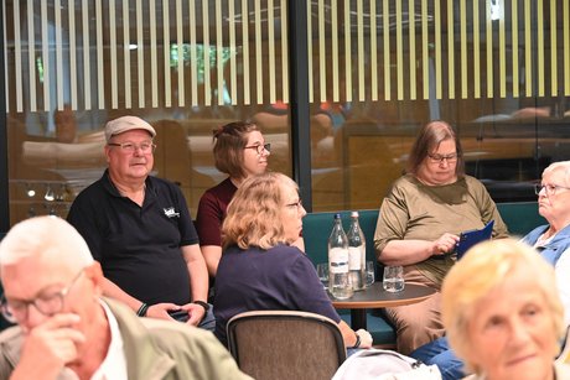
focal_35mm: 105
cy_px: 190
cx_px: 285
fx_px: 1663
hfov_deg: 19.5
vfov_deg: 13.1
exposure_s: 1/60
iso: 9000
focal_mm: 105
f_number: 6.3
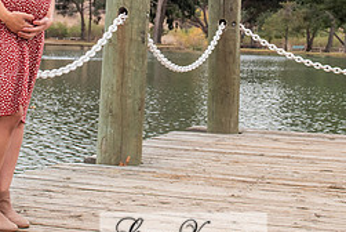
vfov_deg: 13.6
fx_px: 953
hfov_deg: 20.6
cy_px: -7
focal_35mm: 99
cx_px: 185
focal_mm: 31
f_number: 5
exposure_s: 1/125
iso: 500
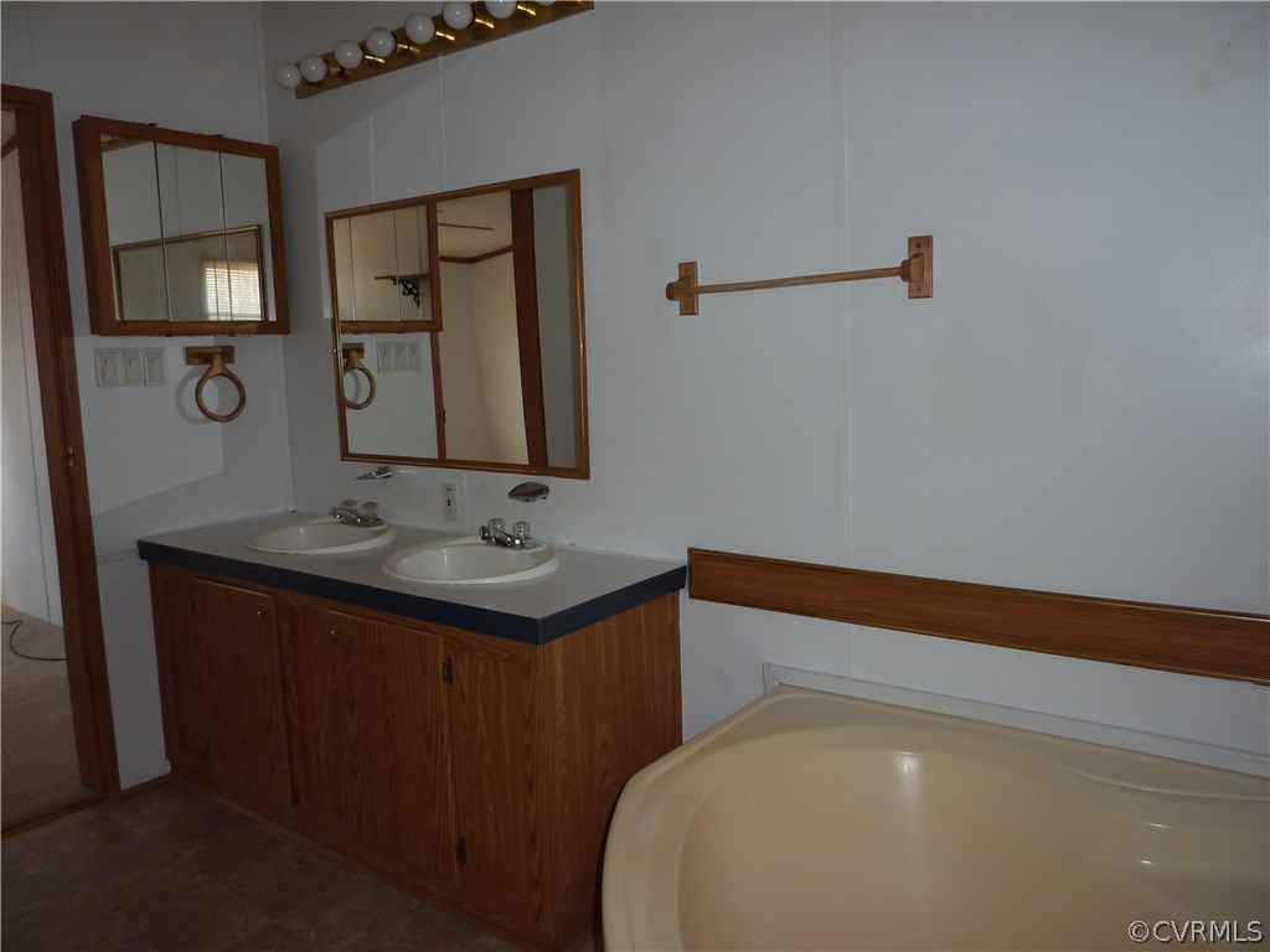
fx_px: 917
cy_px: 476
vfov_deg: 54.9
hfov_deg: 69.4
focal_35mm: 25
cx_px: 635
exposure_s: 1/30
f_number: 3.3
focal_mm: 4.1
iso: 100
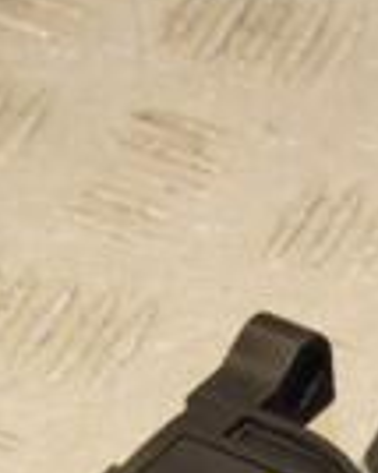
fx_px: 4592
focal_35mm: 328
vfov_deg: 5.9
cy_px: 653
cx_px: 851
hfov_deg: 4.6
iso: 800
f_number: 8
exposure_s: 1/200
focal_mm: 52
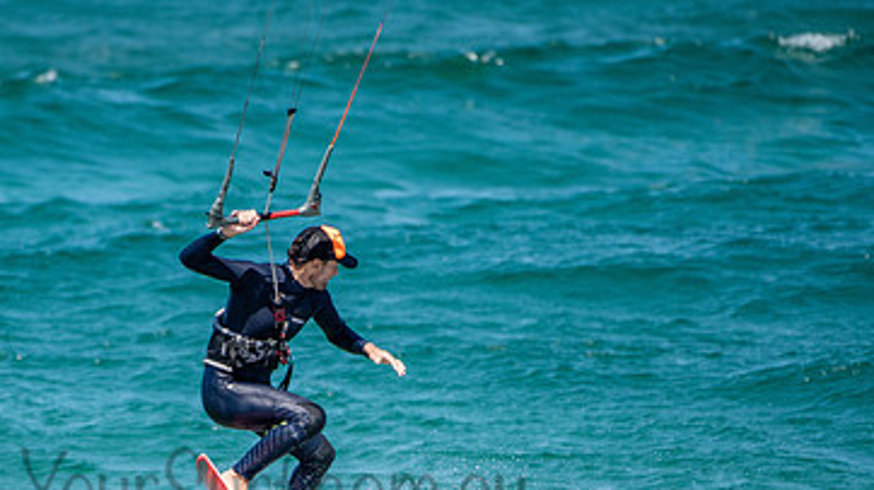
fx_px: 19453
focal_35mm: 840
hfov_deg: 2.6
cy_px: 465
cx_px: 270
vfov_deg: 1.4
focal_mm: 500
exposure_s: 1/2500
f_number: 5.6
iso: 360
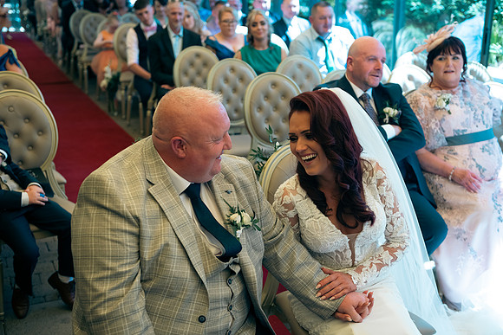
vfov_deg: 28.1
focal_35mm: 48
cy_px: 168
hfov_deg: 41.1
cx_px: 252
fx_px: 671
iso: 250
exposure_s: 1/250
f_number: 3.5
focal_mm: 48
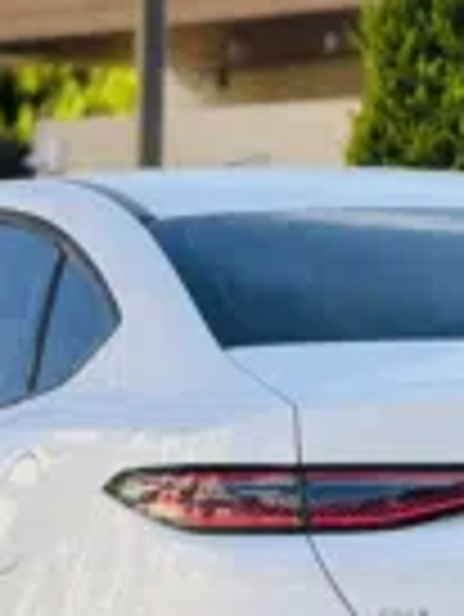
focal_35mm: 468
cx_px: 306
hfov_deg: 3.2
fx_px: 8351
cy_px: 7
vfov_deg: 4.2
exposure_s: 1/707
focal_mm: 15.66
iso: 50
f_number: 2.8
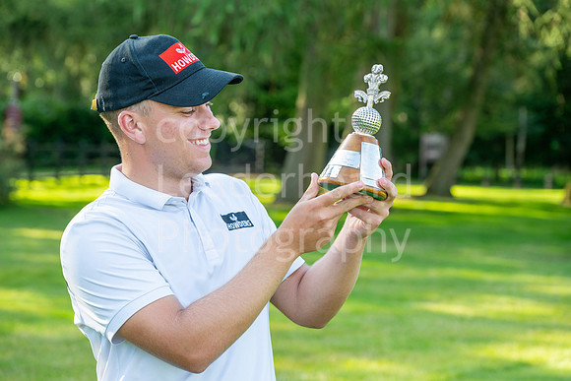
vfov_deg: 13.6
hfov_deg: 20.2
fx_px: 1602
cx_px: 286
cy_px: 190
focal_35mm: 101
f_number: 5.6
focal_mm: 101
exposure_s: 1/125
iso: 200
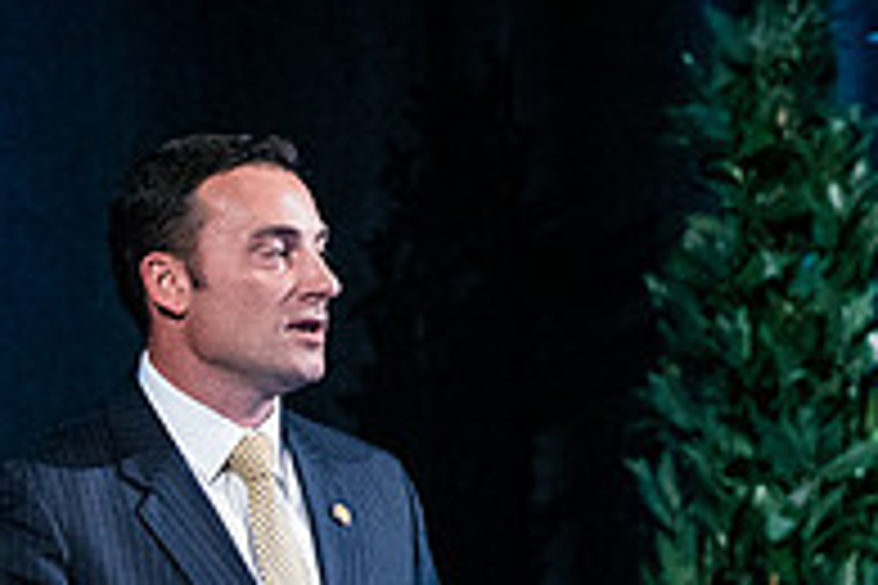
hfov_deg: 2.2
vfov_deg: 1.5
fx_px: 22363
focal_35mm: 917
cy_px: 862
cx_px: -324
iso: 6400
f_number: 3.5
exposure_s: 1/200
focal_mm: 200
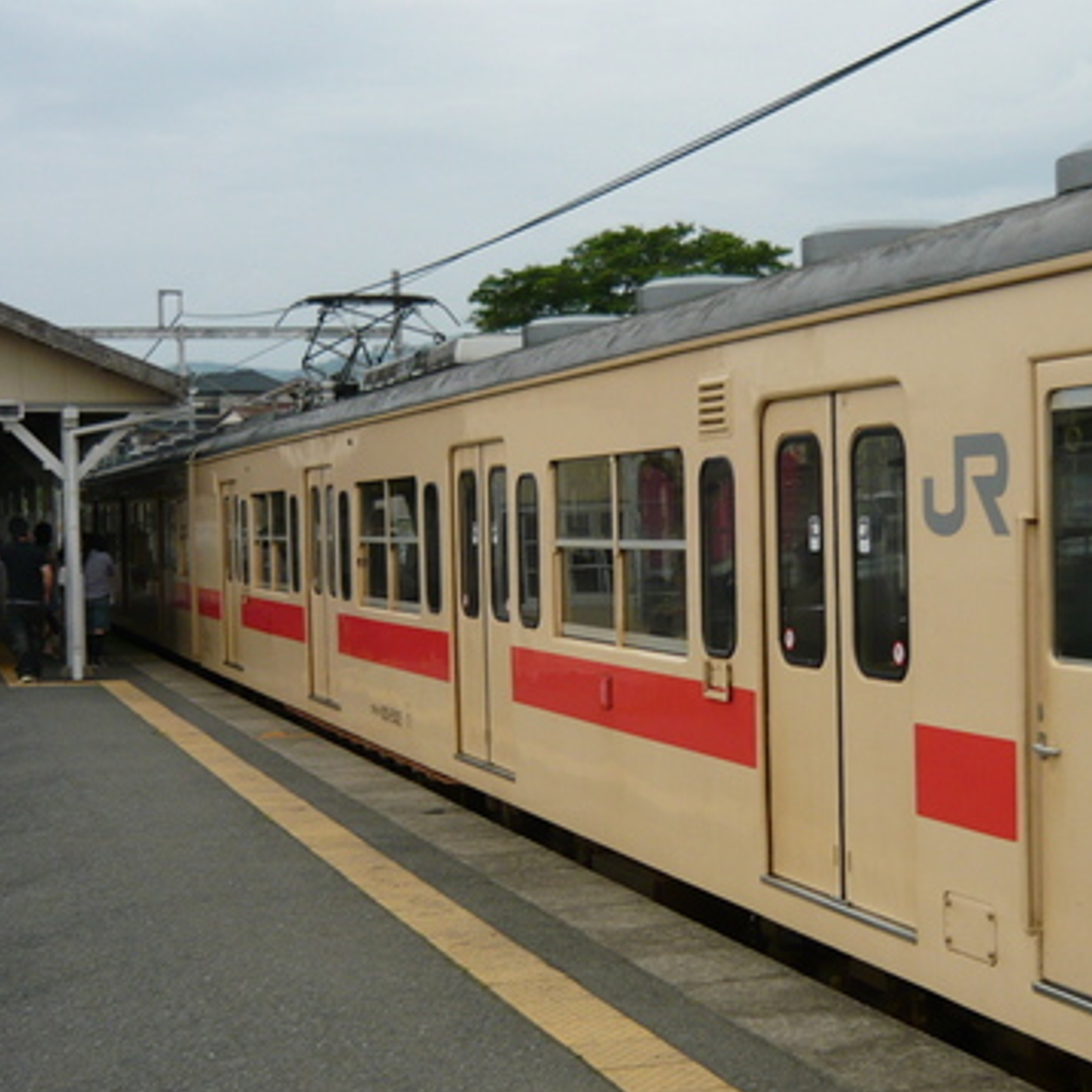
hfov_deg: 29.9
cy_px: 605
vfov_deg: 30.0
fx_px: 2034
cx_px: 705
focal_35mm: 57
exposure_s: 1/250
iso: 100
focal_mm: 5.5
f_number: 2.8
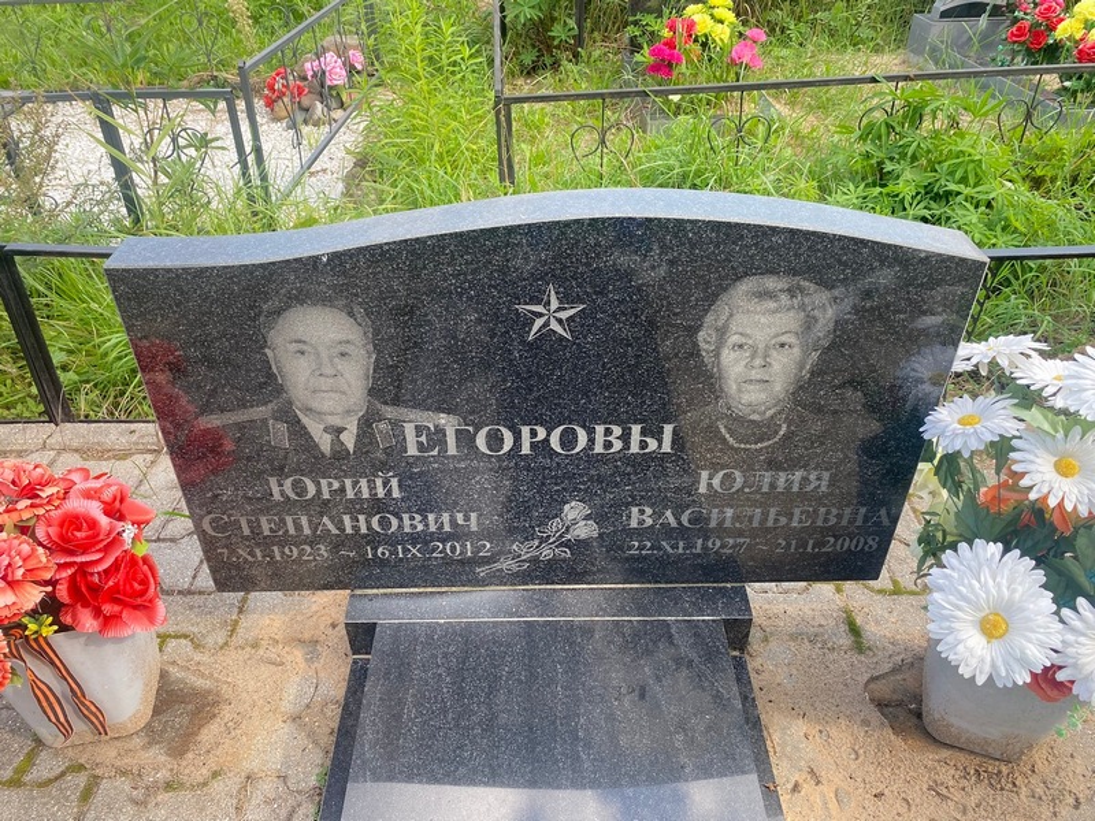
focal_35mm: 26
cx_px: 548
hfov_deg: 67.3
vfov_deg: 53.1
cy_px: 410
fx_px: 822
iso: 32
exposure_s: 1/255
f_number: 1.8
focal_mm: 4.25
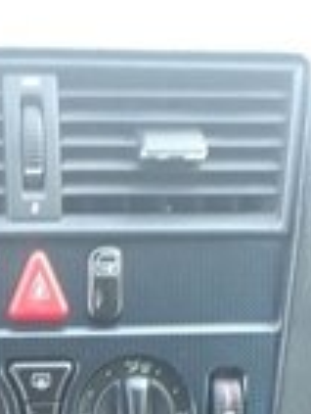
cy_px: 696
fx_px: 1136
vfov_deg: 17.5
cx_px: 32
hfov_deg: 15.4
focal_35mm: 95
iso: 160
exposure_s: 1/25
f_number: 1.9
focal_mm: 3.6
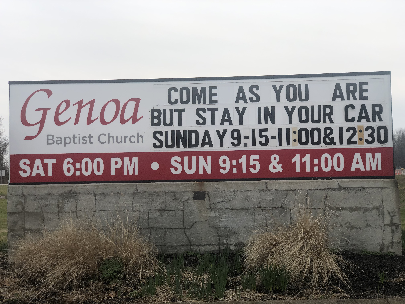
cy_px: 152
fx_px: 608
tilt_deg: +2.2
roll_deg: +1.2
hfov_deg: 36.8
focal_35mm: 52
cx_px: 202
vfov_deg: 28.0
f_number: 2.4
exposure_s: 1/206
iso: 16
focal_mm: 6
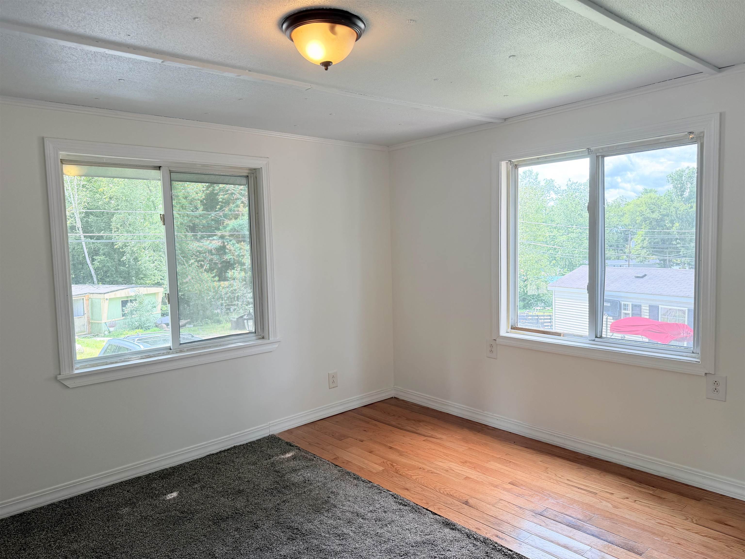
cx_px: 372
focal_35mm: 24
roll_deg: +1.3
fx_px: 517
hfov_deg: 71.6
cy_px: 280
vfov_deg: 56.8
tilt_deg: -4.5
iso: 80
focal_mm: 6.76
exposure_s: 1/251
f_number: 1.78
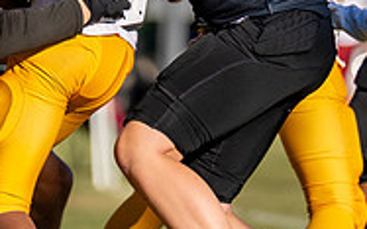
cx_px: 198
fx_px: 9885
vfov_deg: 1.3
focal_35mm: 988
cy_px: -87
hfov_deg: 2.1
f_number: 2.8
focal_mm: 200
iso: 160
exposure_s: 1/3200
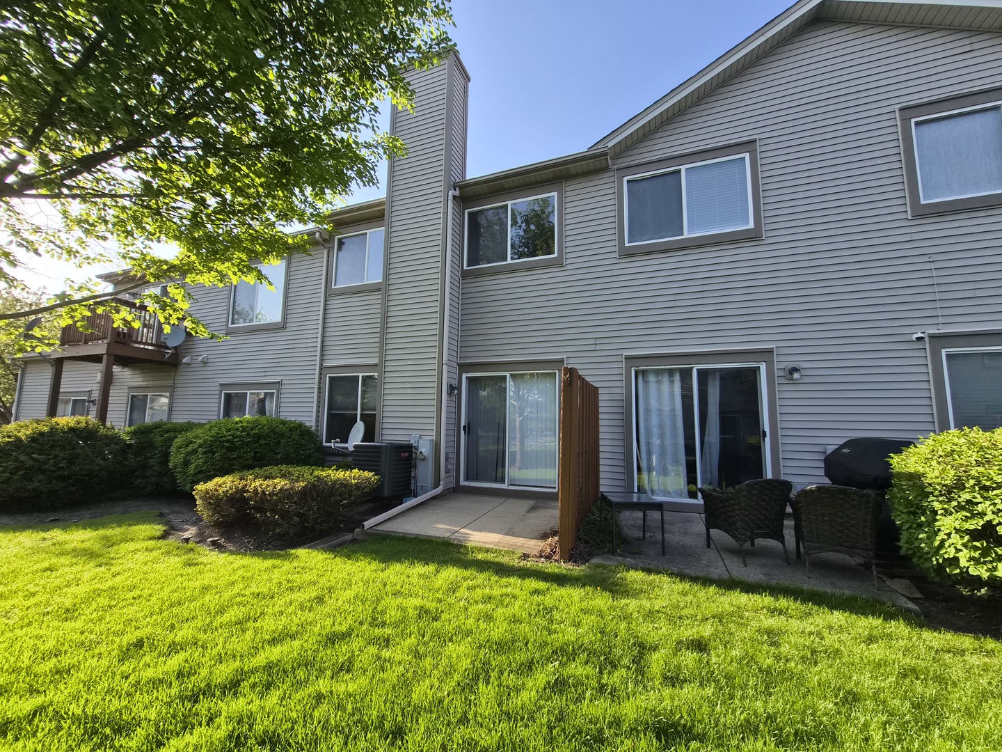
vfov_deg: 89.9
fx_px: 376
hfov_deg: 106.2
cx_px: 501
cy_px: 376
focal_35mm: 13
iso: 25
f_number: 2.2
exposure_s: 1/447
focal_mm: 1.7
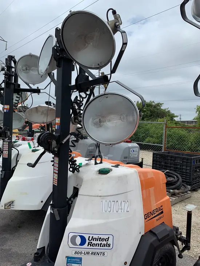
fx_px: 200
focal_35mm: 26
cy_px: 133
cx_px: 100
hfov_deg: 53.1
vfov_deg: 67.3
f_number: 1.8
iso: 25
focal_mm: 4.25
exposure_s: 1/2481
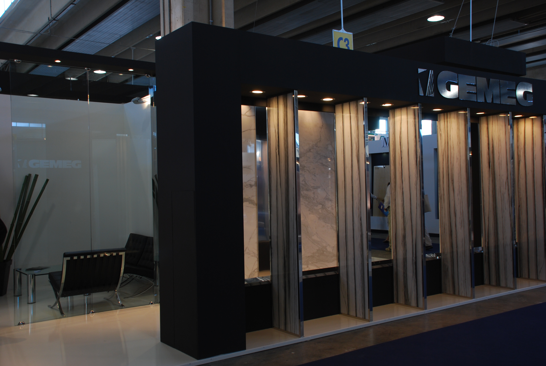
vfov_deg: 37.0
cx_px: 273
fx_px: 547
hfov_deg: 53.1
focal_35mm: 36
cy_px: 183
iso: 200
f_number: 4.5
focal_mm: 24
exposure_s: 1/40
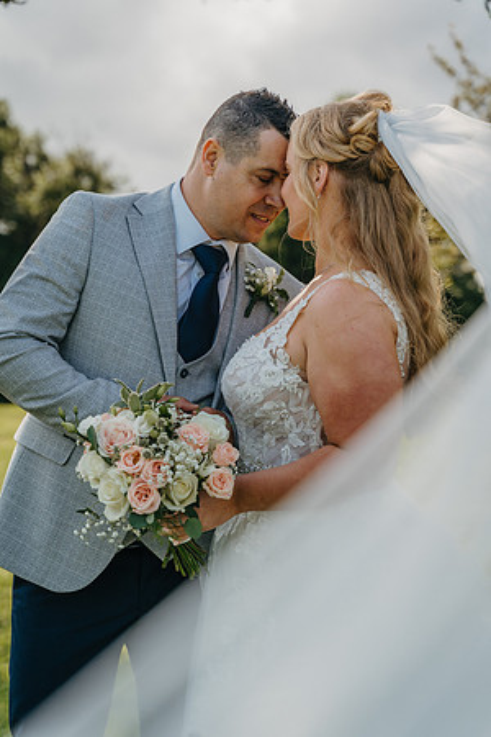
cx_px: 246
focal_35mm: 75
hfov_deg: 18.2
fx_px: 1534
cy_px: 368
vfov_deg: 27.0
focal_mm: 75
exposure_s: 1/1000
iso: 250
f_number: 4.5
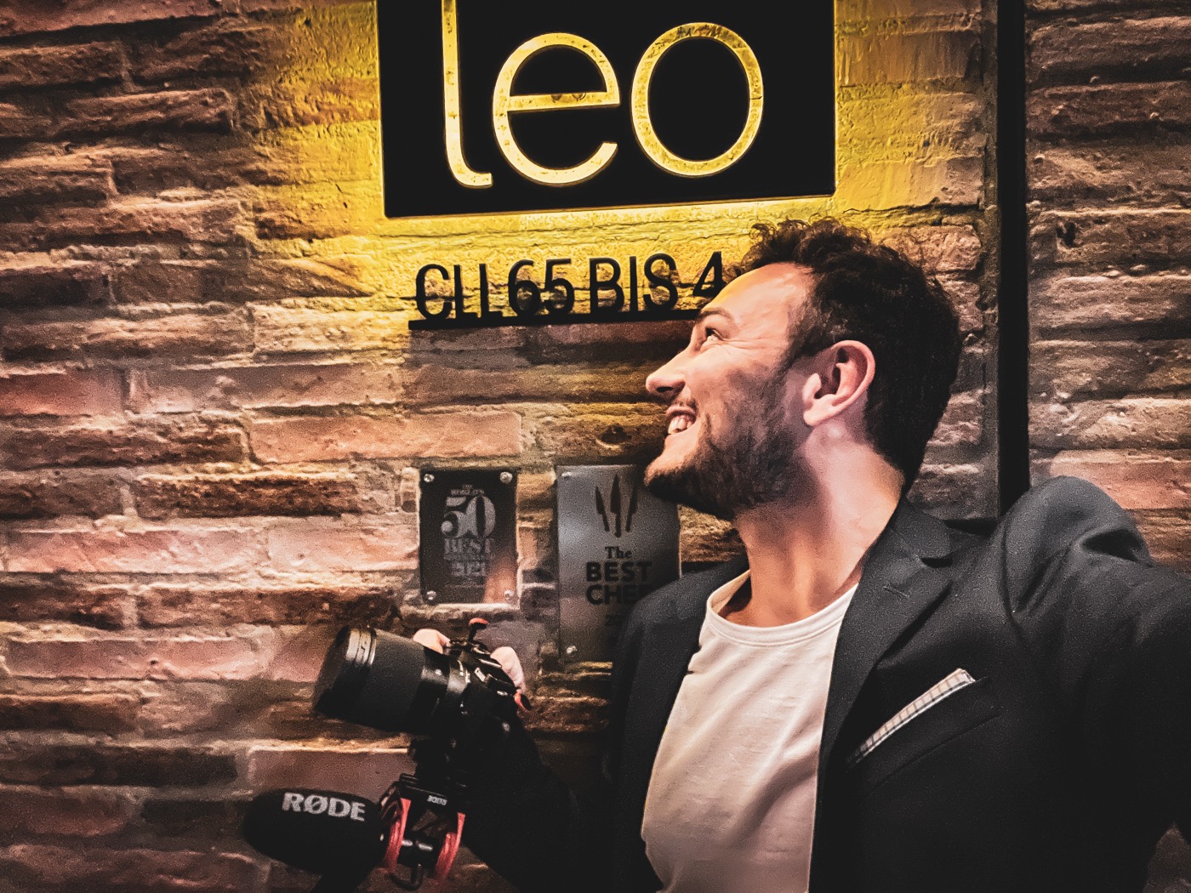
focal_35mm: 23
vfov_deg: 58.9
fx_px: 791
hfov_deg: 73.9
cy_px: 446
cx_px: 596
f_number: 2.2
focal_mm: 2.71
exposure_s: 1/15
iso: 1600
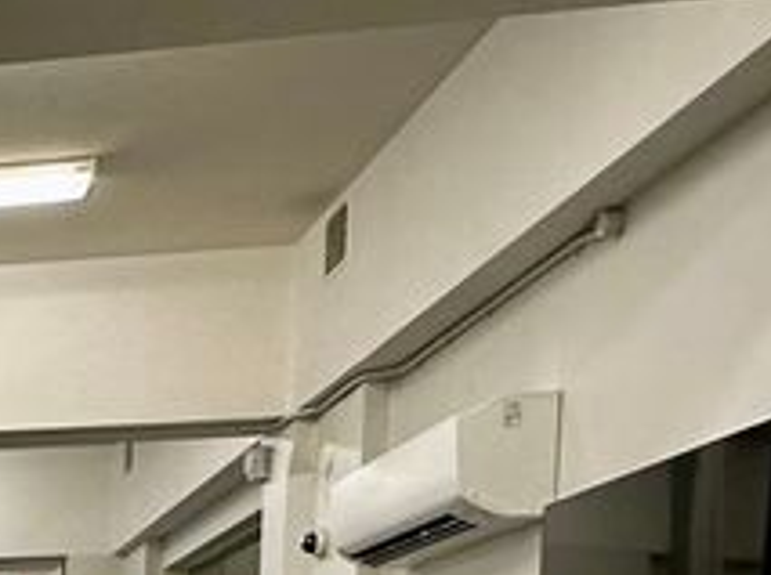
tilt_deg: -5.9
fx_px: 1757
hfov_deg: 19.3
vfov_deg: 16.2
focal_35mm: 79
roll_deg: +1.0
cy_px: 980
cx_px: -579
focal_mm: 2.22
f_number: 2.2
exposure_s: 1/100
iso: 160
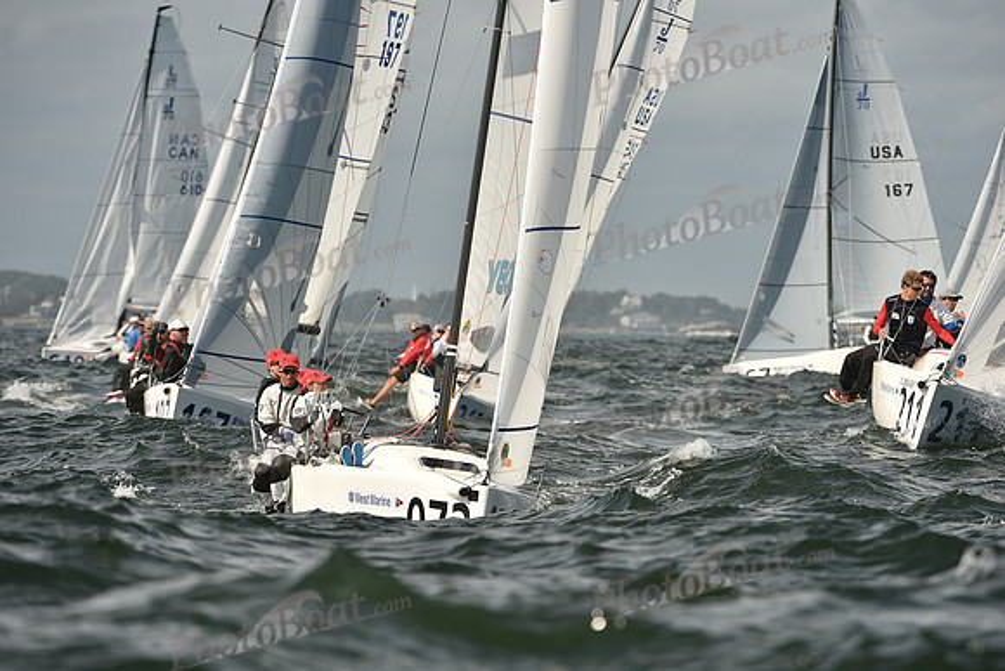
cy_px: 336
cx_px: 502
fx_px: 9773
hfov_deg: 5.9
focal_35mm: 350
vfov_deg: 3.9
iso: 320
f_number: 8
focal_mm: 350
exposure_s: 1/1600
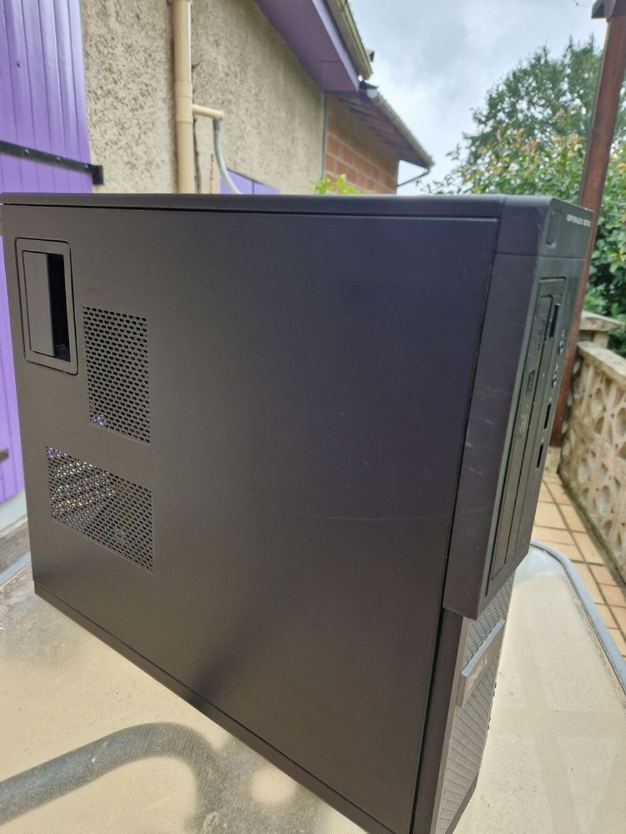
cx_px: 313
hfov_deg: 58.9
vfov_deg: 73.9
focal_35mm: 23
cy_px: 417
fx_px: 554
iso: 80
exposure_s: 1/182
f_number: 1.8
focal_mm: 5.4
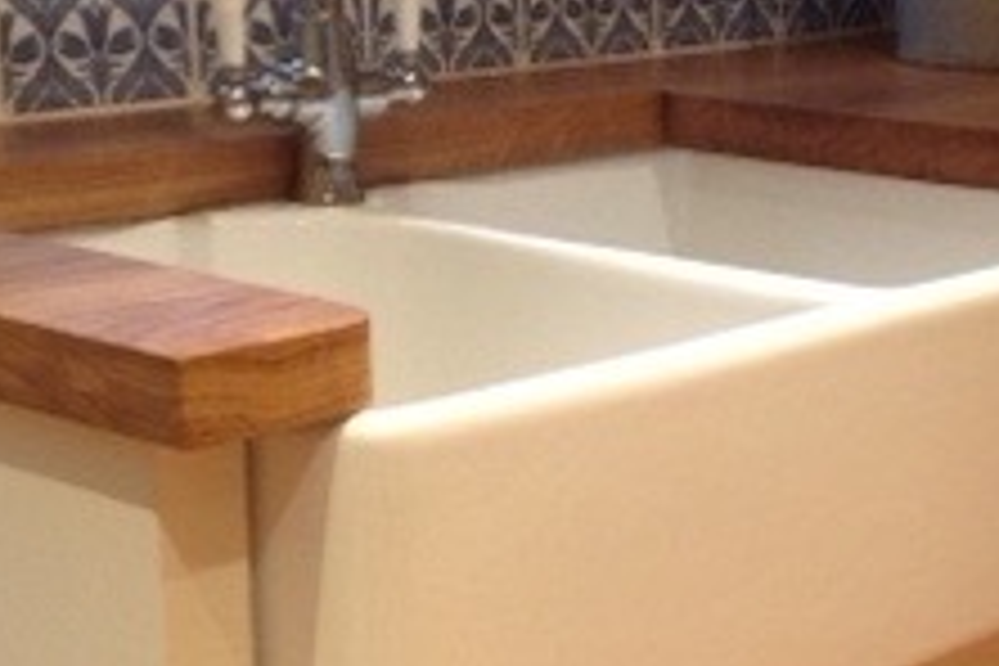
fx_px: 2914
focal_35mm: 105
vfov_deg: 12.9
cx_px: 760
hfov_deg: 19.3
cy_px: 598
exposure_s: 1/15
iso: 125
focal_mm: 4.28
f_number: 2.4
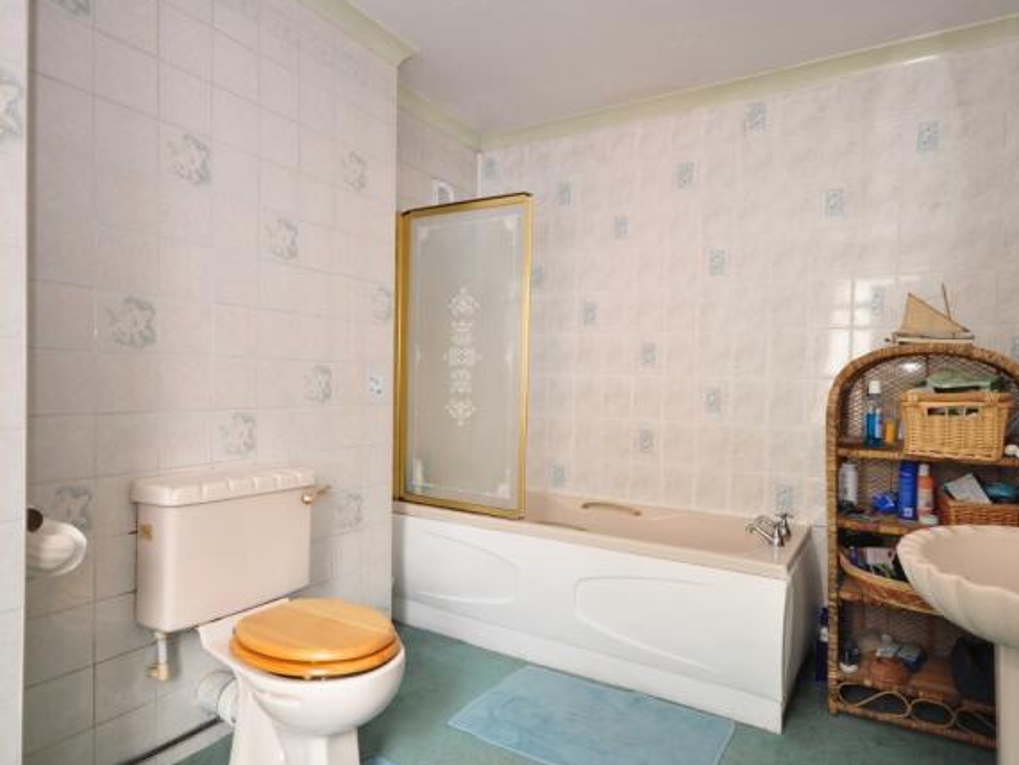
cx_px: 529
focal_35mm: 22
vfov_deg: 62.2
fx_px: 635
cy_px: 381
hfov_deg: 77.5
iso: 200
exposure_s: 1/2
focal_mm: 13
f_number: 4.5
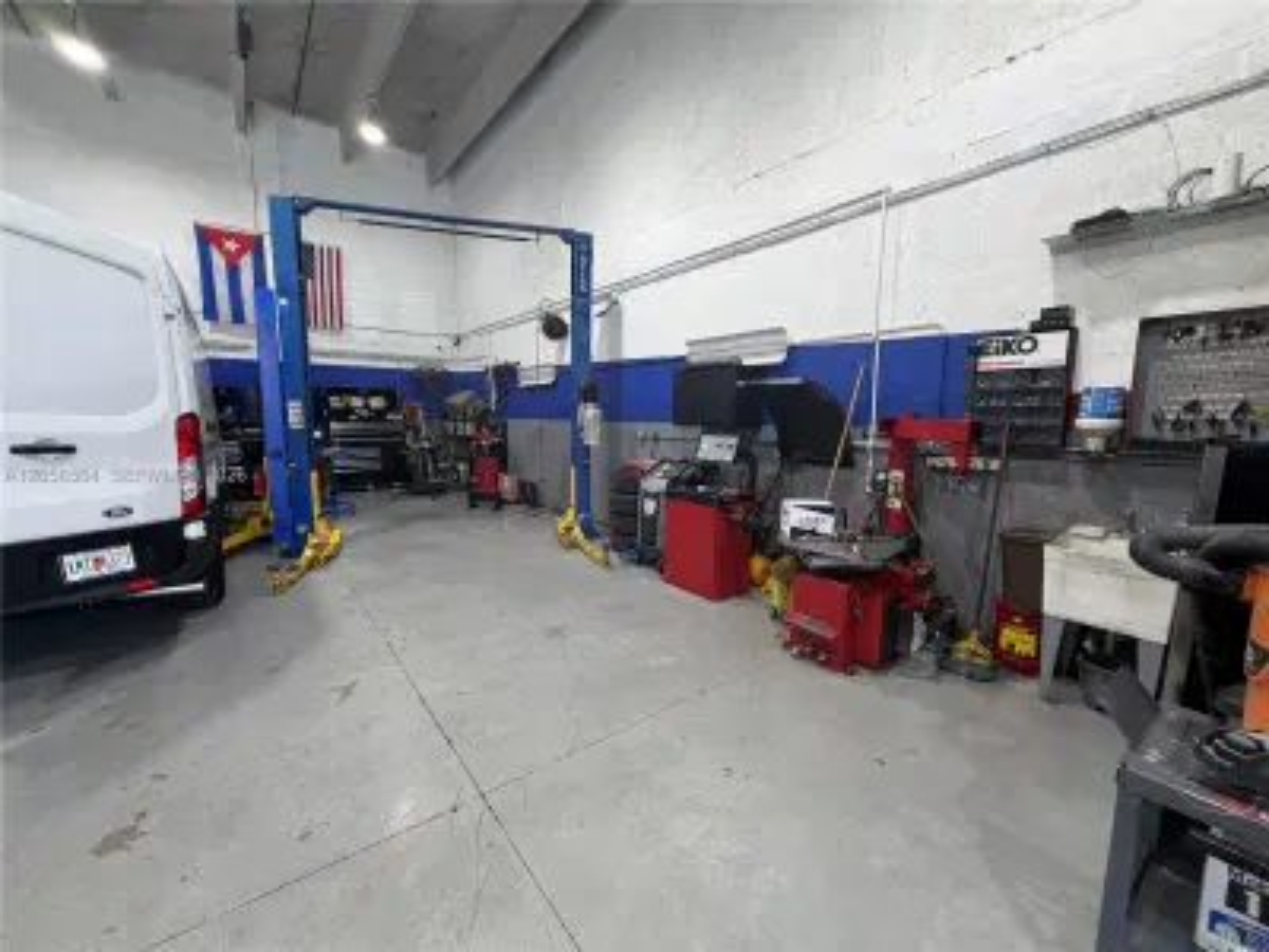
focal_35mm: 14
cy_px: 476
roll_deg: -0.4
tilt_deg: -6.2
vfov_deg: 85.7
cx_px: 634
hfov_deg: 102.1
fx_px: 513
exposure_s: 1/120
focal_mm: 2.22
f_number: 2.2
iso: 80
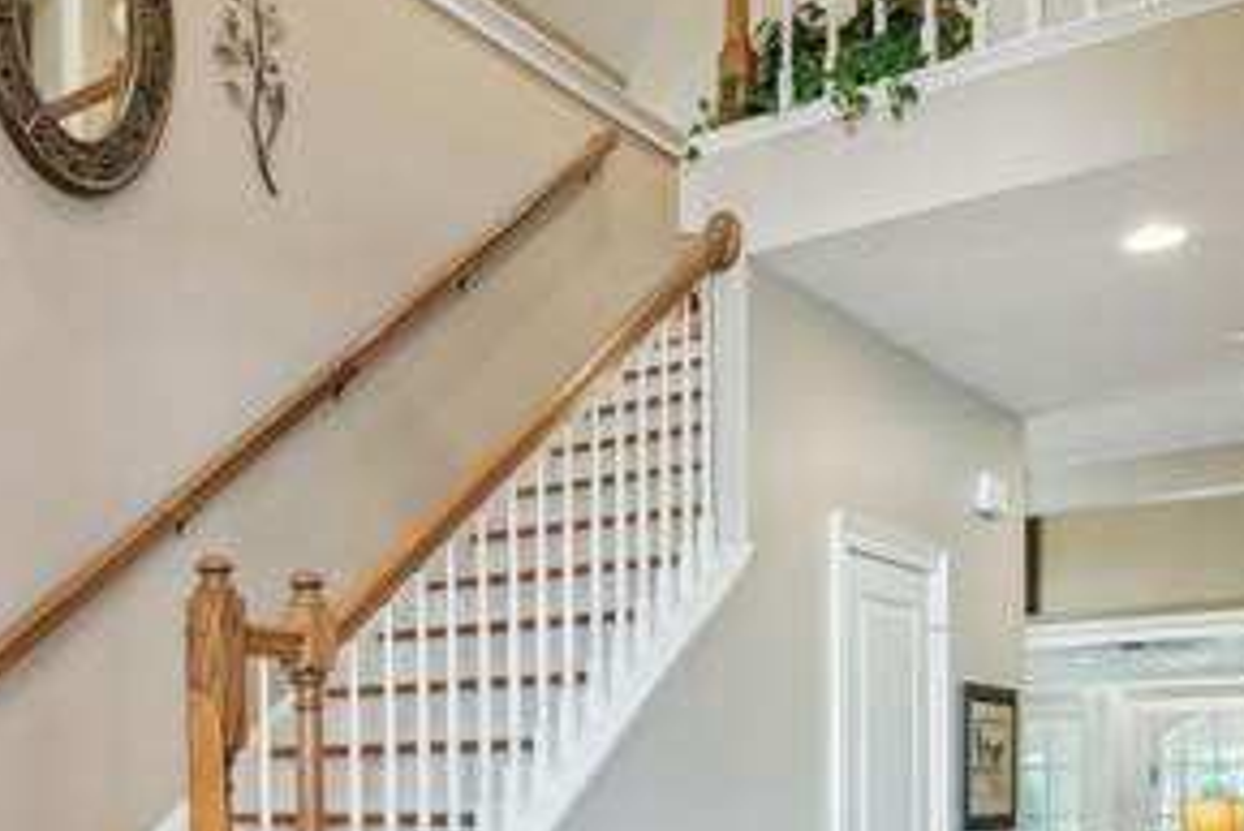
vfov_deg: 27.2
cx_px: 241
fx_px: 1625
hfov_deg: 40.1
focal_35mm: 47
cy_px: 820
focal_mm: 17
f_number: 8
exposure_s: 1/6
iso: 250
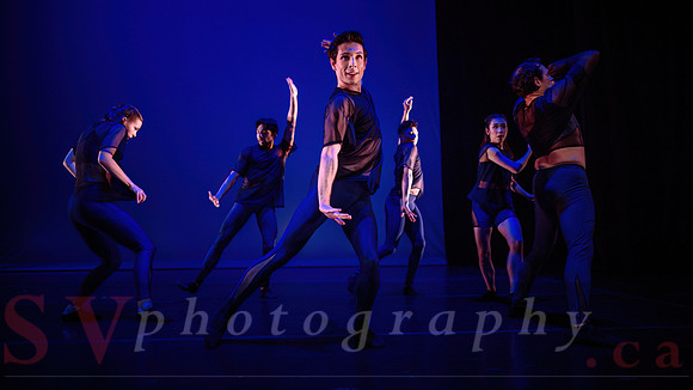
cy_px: 195
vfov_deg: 45.7
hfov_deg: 73.8
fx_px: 462
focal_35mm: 25
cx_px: 346
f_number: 1.4
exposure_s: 1/320
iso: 1000
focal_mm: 24
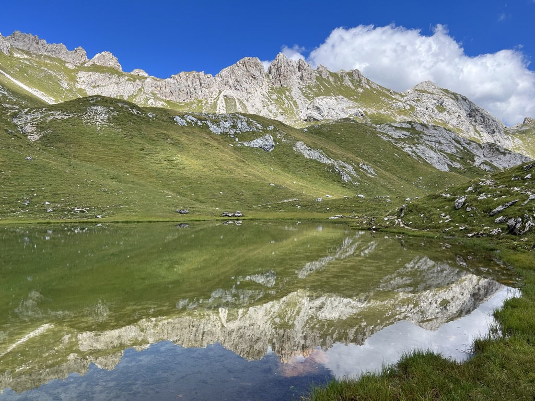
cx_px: 268
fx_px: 402
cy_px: 200
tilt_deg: +1.0
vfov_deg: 53.1
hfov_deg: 67.3
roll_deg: +0.8
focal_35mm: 26
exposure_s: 1/2513
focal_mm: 5.7
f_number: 1.5
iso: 50
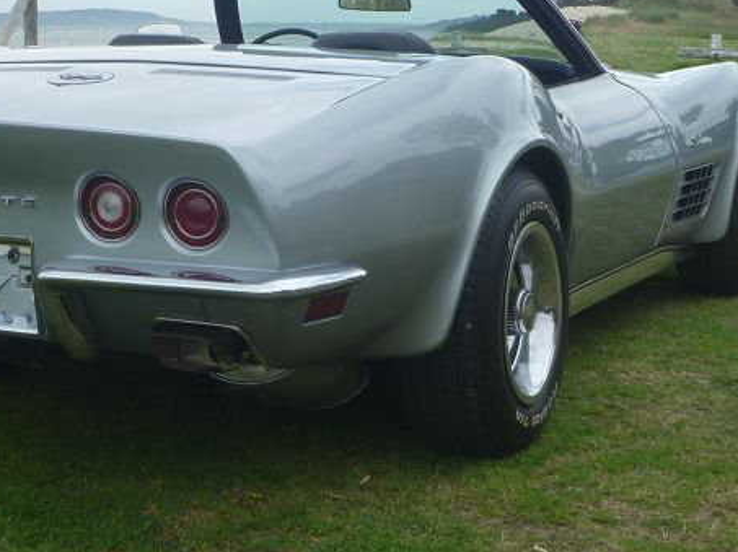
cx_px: 243
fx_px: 1619
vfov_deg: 19.3
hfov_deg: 25.5
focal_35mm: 76
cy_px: 169
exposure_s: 1/800
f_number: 3.3
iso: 80
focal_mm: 4.9
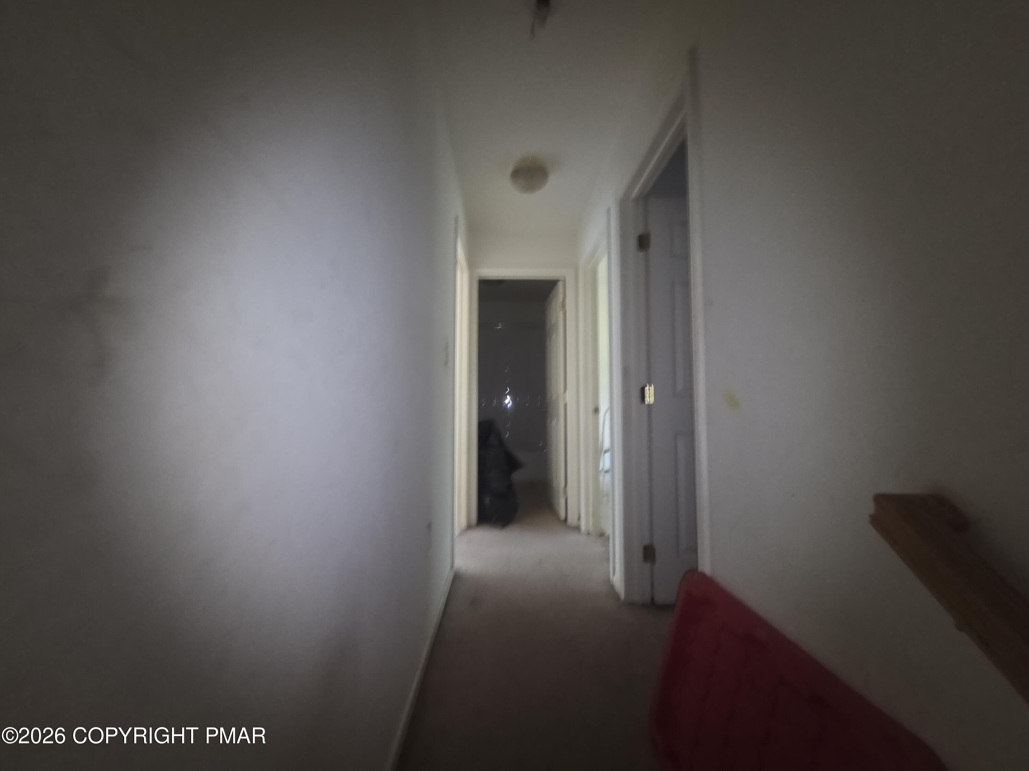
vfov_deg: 89.9
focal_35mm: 13
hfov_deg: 106.2
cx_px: 514
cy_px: 386
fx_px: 386
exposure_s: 1/8
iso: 250
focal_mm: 2.2
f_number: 2.2
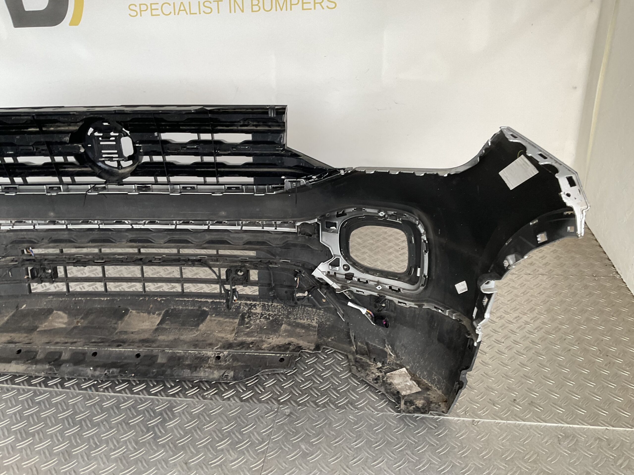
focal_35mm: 29
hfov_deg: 61.7
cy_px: 238
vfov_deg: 48.2
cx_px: 317
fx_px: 531
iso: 64
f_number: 1.8
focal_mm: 3
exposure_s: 1/60
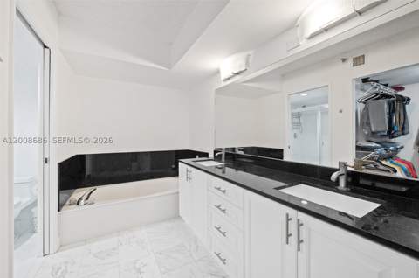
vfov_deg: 81.0
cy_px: 139
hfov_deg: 104.4
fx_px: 163
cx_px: 210
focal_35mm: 14
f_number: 8
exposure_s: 1.3
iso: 200
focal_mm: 14
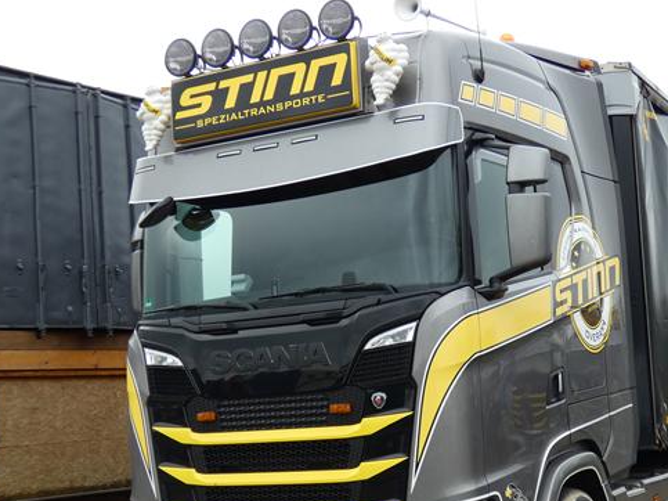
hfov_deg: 33.0
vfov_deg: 25.1
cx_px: 426
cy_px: 314
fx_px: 1119
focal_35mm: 58
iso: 80
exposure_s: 1/400
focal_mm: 6.2
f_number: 3.4
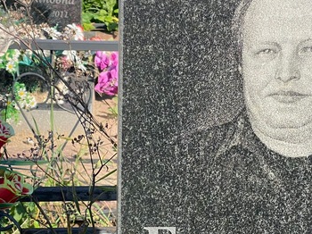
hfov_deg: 16.5
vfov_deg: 12.3
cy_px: 239
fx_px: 1072
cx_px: 226
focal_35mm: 119
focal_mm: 6
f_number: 2
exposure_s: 1/592
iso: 20
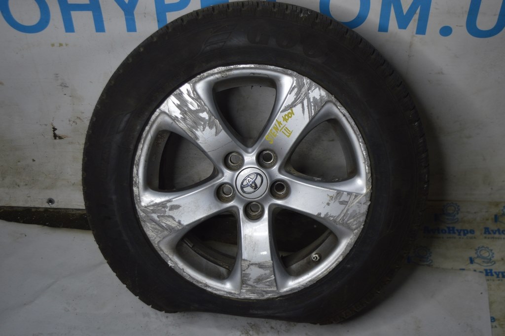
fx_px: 652
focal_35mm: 46
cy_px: 168
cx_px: 252
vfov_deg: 28.9
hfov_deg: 42.4
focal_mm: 31
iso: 400
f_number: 4.2
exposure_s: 1/50
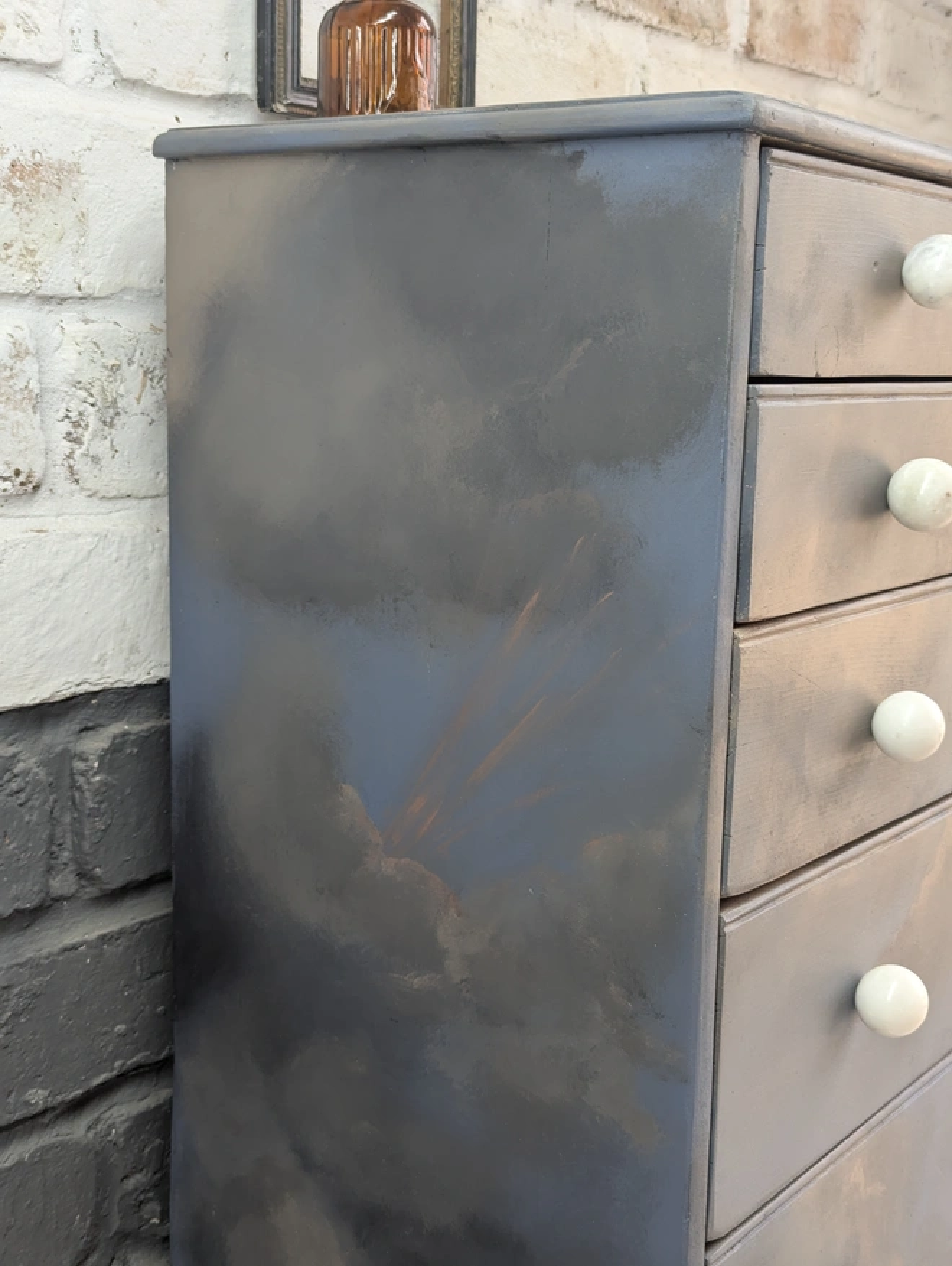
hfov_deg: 30.3
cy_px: 633
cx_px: 476
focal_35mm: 48
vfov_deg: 39.6
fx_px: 1756
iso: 79
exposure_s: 1/99.9
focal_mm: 6.81
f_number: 1.85
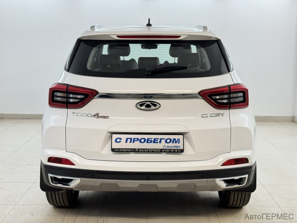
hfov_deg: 39.7
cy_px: 112
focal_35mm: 48
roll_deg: -0.3
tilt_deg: -9.4
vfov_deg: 30.3
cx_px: 148
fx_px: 412
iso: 50
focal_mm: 6.76
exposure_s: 1/50
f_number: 1.78
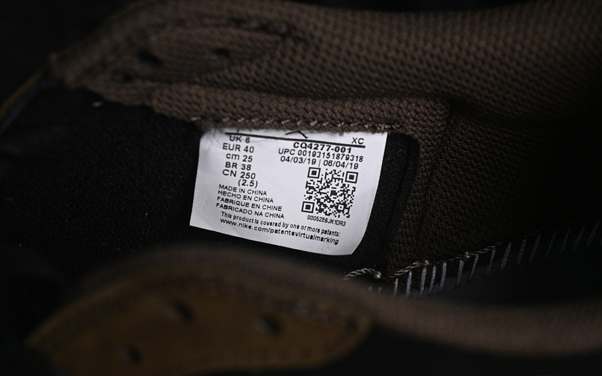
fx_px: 1263
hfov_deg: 26.8
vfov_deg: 16.9
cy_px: 200
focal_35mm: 77
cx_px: 303
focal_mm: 50
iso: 160
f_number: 6.3
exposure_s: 1/60
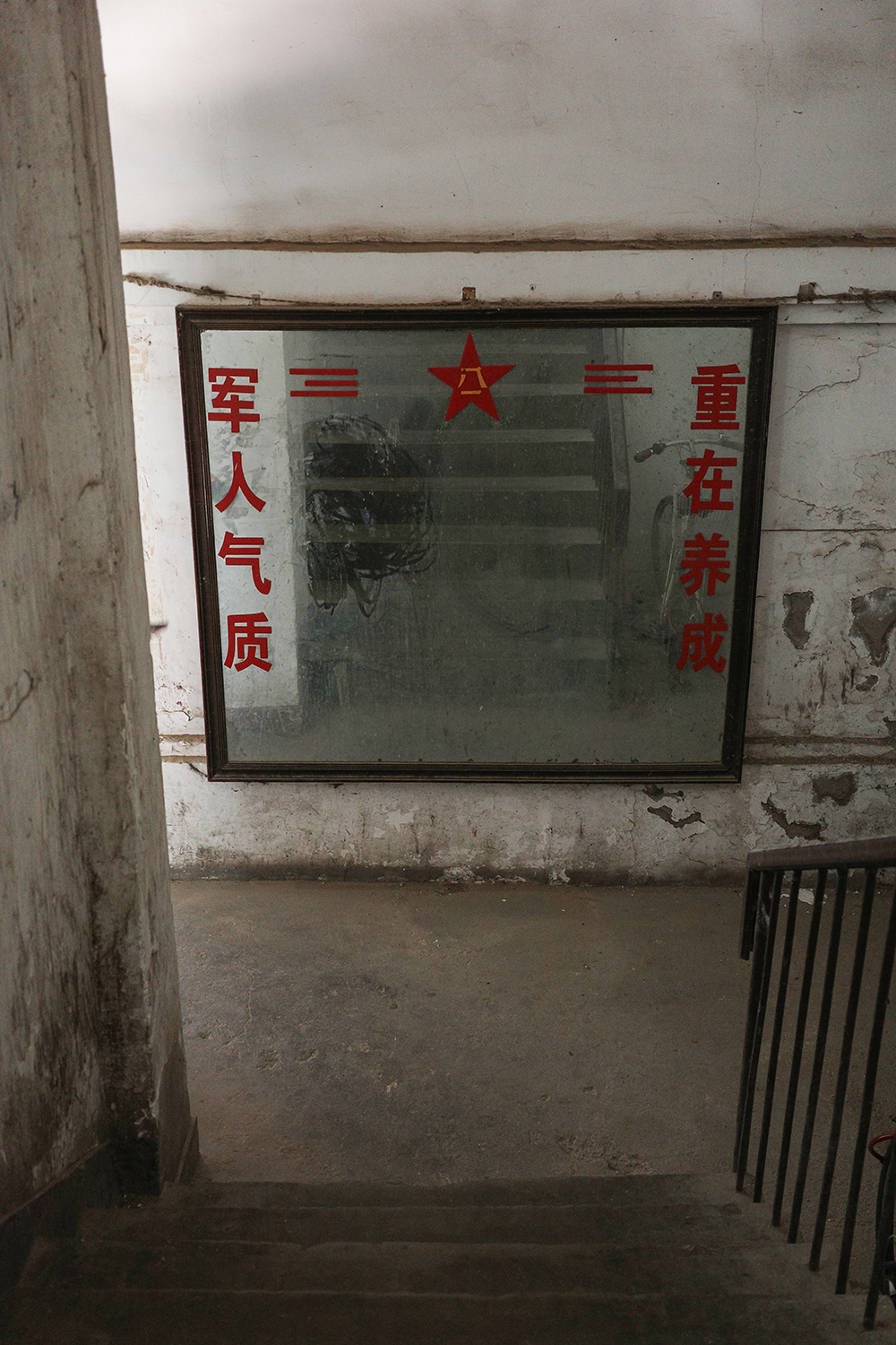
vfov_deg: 48.5
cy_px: 672
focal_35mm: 40
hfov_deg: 33.4
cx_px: 448
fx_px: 1493
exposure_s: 1/40
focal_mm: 26
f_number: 2.8
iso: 1000
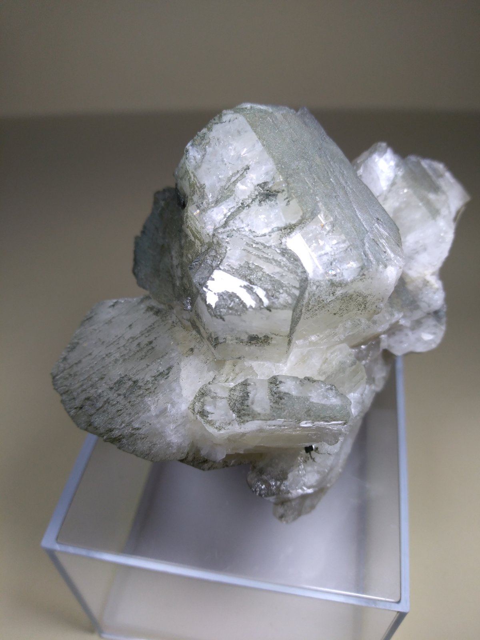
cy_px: 320
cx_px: 240
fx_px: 481
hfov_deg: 53.1
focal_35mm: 26
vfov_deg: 67.3
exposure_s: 1/100
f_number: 2
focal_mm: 3.54
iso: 127
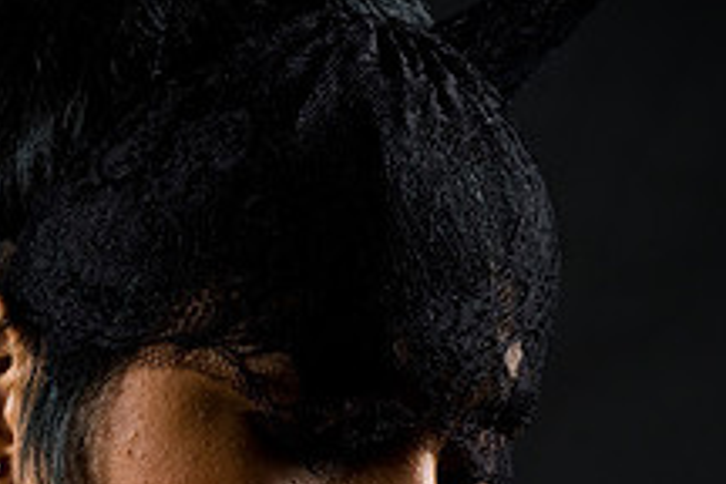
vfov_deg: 3.3
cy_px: 481
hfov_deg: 4.9
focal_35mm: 416
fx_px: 8389
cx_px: -44
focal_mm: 155
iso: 200
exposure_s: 1/125
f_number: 5.6
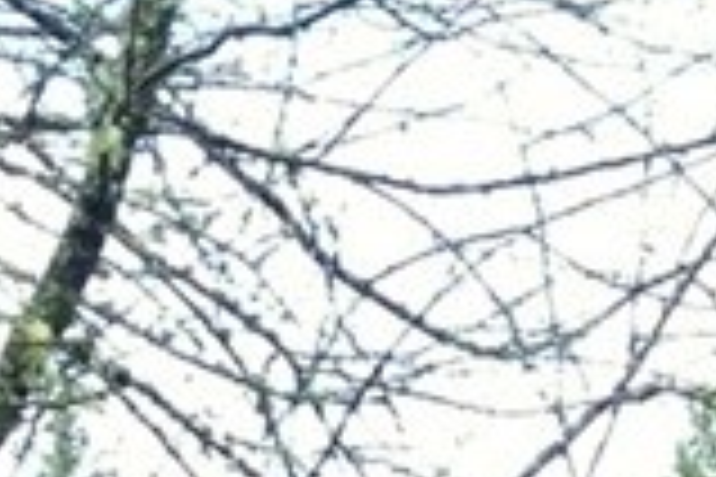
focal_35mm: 194
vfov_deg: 6.2
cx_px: 608
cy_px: 1660
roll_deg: -0.2
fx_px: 3858
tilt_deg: +0.0
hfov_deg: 10.6
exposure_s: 1/120
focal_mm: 4.15
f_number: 2.2
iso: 32
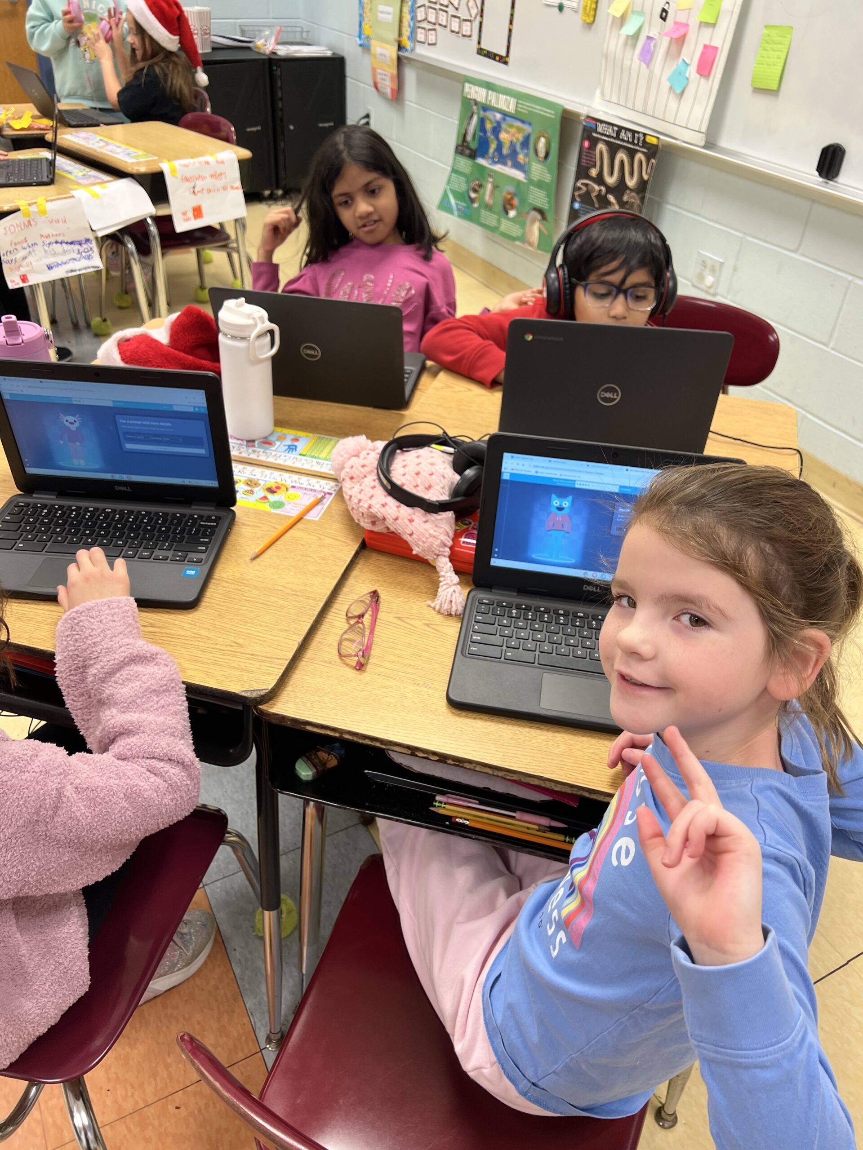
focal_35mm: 26
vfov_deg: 67.3
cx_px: 432
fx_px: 864
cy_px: 575
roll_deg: -3.5
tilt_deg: -37.2
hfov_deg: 53.1
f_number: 1.5
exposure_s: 1/60
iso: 64
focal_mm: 5.7
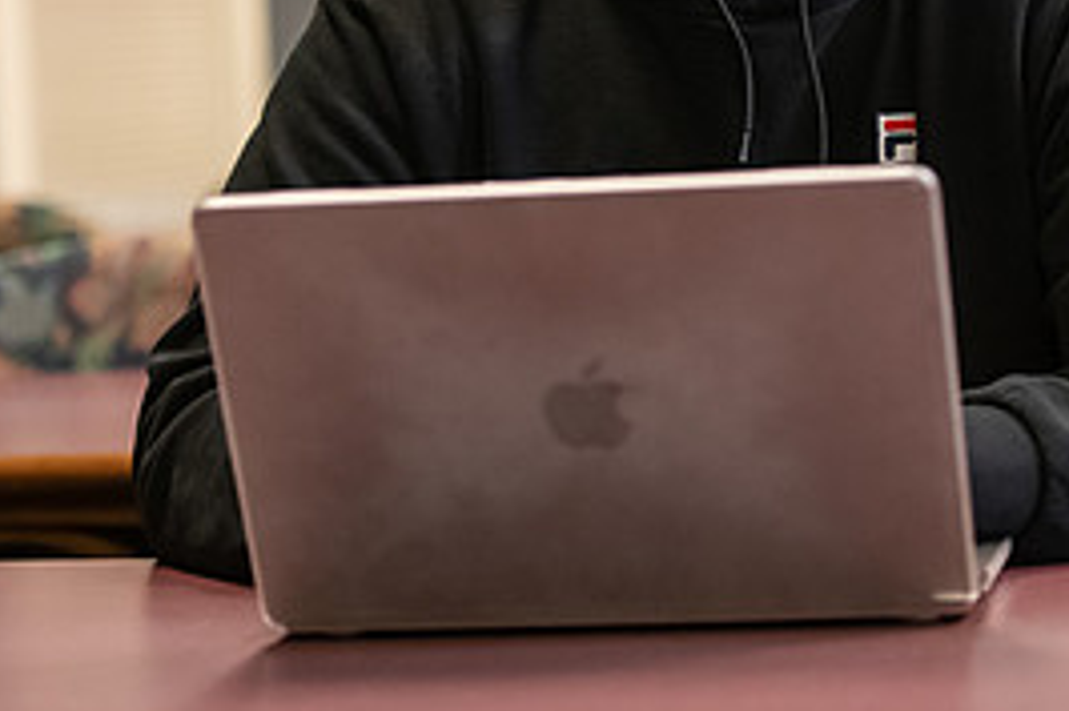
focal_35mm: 170
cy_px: -42
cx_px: 470
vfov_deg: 8.0
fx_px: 5045
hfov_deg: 12.1
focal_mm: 78
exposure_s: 1/200
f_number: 2.8
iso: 2000
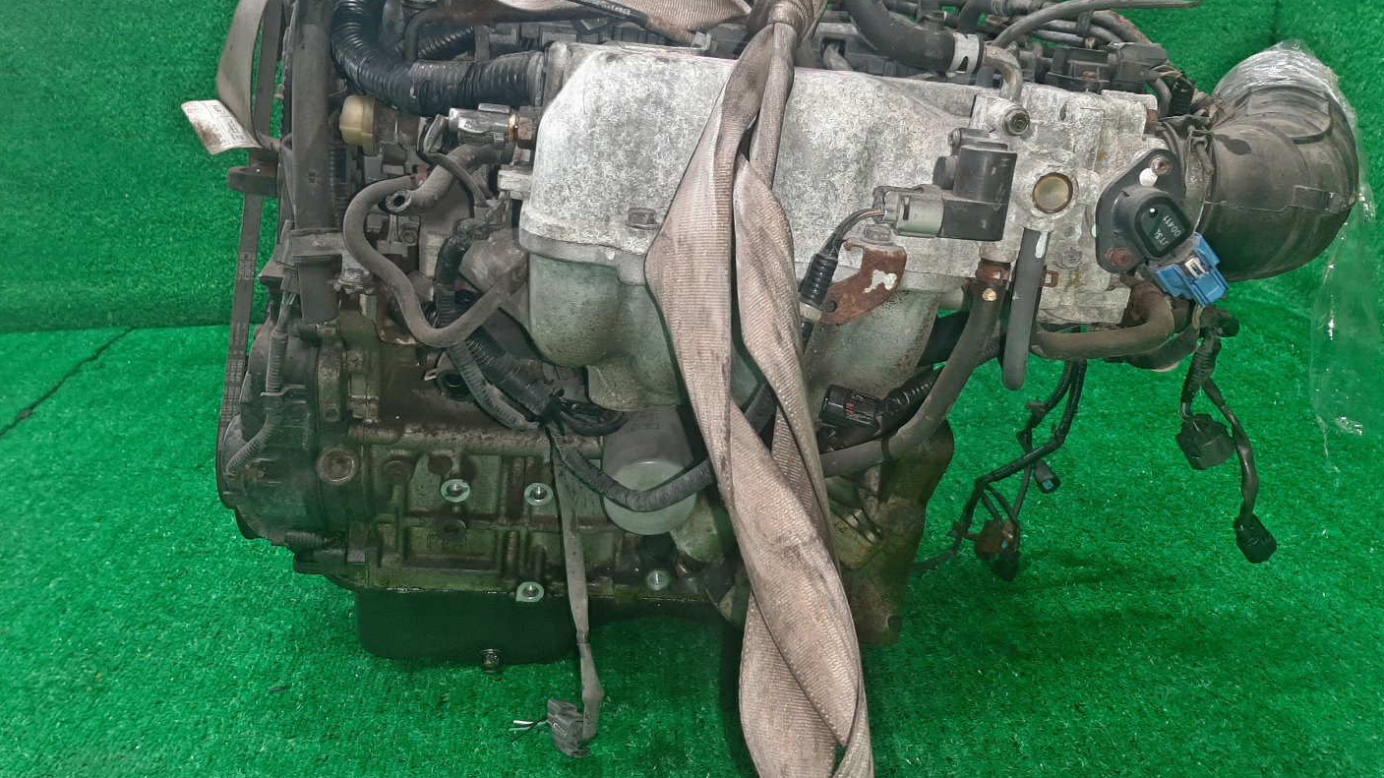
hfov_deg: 66.1
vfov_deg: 40.0
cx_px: 701
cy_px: 306
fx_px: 1064
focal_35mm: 29
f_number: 1.7
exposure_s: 1/50
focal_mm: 3.93
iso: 182
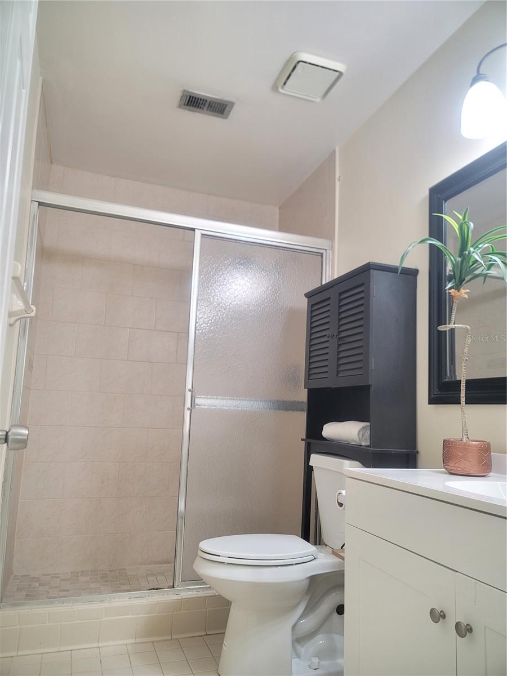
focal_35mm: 25
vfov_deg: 69.4
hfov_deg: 54.9
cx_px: 254
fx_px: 488
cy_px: 338
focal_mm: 7
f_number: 1.8
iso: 200
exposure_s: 1/40
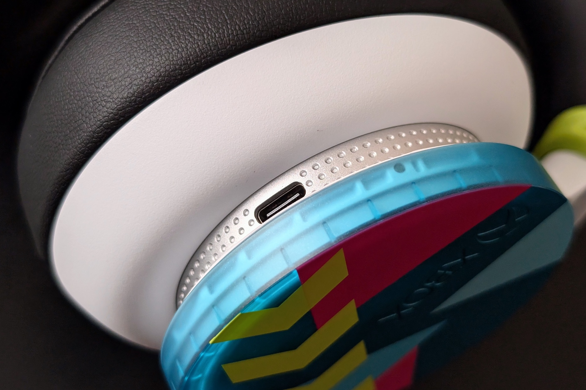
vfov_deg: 26.0
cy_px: 196
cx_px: 292
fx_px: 846
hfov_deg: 38.2
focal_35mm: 52
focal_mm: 6.9
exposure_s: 1/66
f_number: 1.68
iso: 62
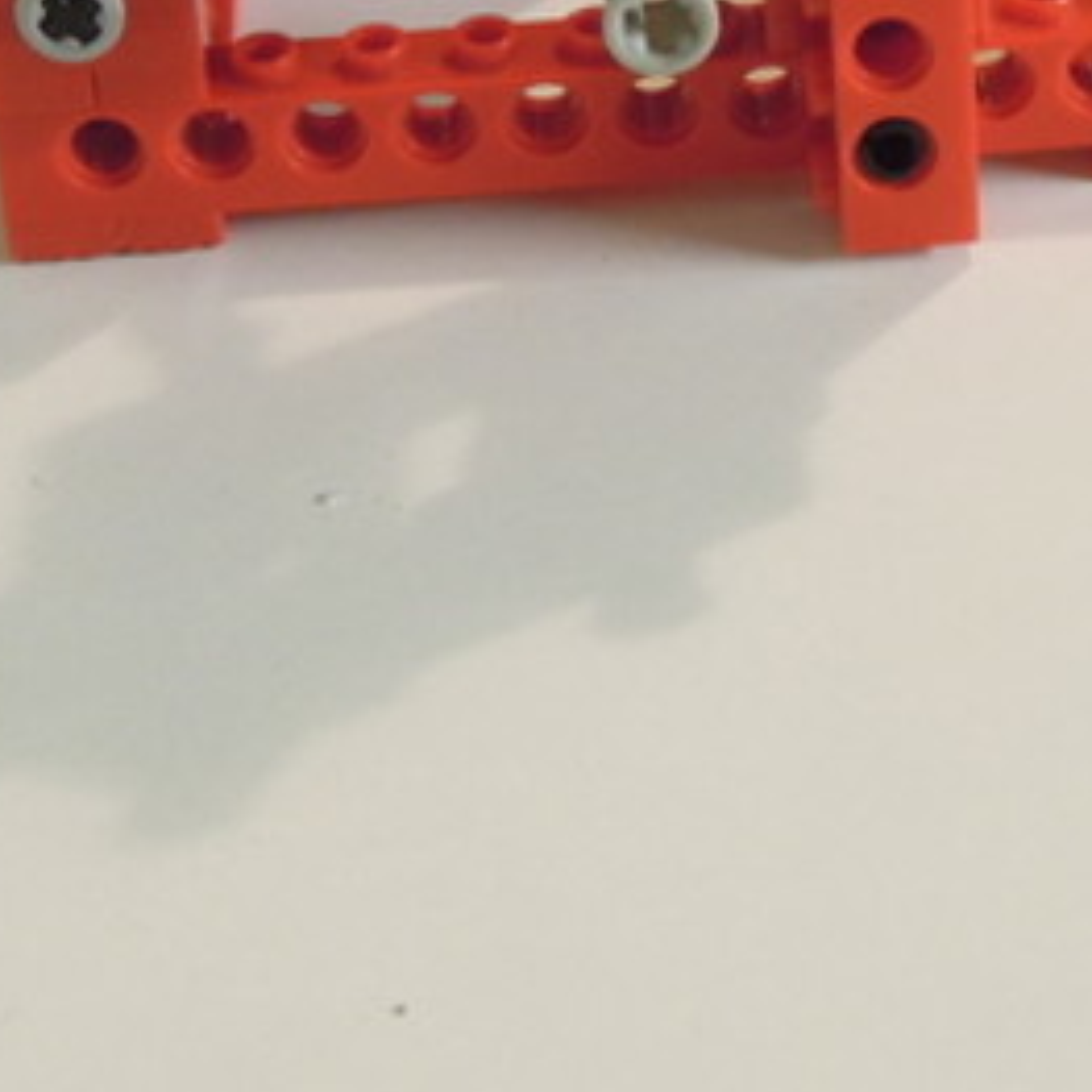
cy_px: -164
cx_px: 345
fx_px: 4319
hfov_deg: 14.4
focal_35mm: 121
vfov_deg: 14.0
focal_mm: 7.2
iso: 400
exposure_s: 1/15
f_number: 3.3
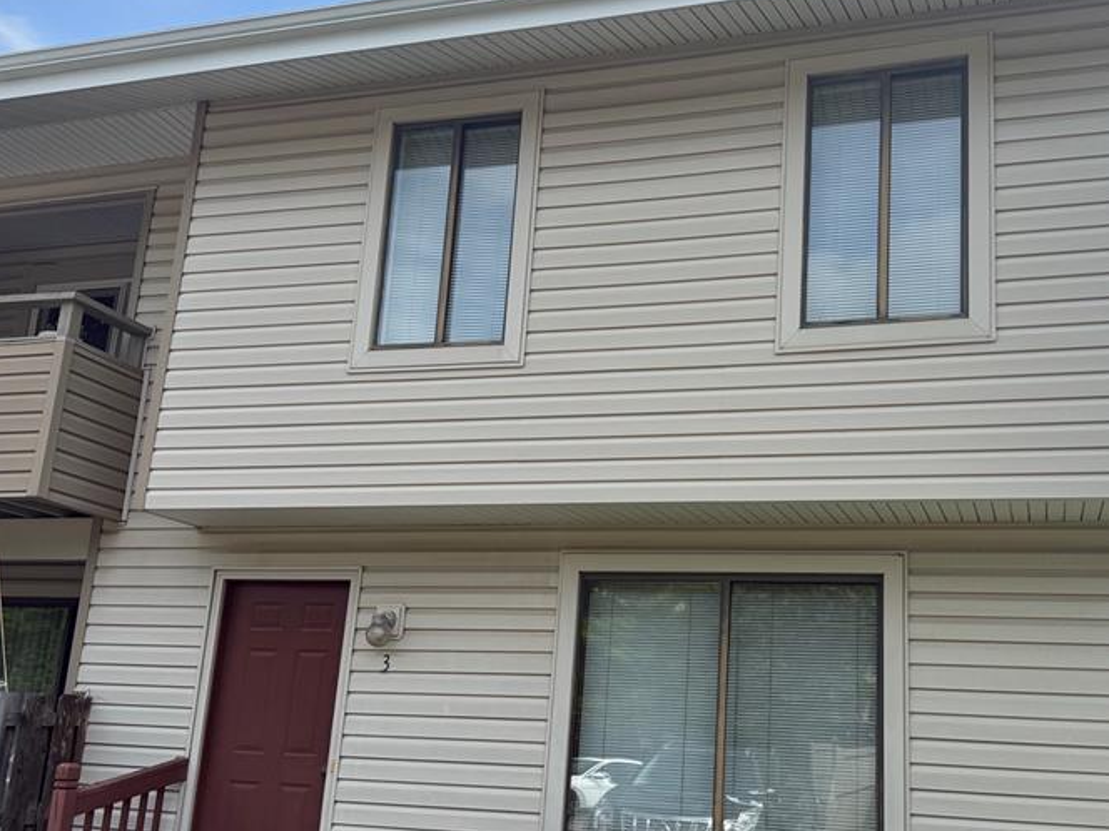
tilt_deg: +14.0
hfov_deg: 49.7
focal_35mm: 37
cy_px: 459
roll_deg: -2.8
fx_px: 1185
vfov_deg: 38.6
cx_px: 678
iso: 100
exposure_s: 1/4975
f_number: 1.78
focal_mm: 6.76
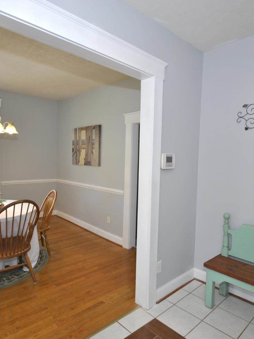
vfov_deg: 76.4
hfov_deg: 60.9
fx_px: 215
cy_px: 171
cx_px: 115
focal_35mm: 22
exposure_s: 1/80
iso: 200
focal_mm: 10
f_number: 4.5
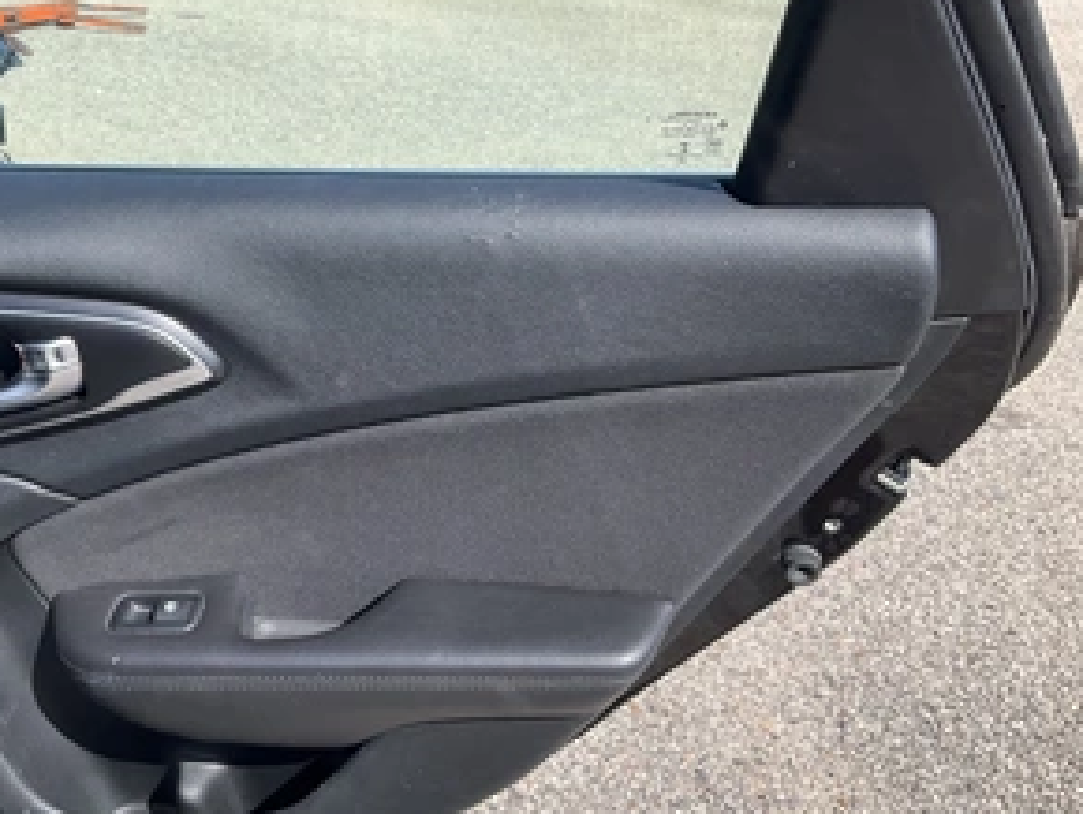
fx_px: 1252
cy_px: 444
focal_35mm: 40
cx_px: 355
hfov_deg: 46.0
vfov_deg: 36.0
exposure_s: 1/944
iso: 25
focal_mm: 3
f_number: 1.8
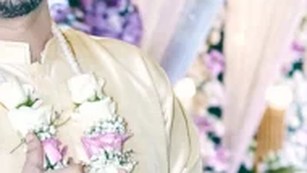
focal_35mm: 293
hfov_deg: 7.3
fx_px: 2386
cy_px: 382
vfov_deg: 4.1
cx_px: -6
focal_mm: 35
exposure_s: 1/200
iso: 2000
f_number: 2.8
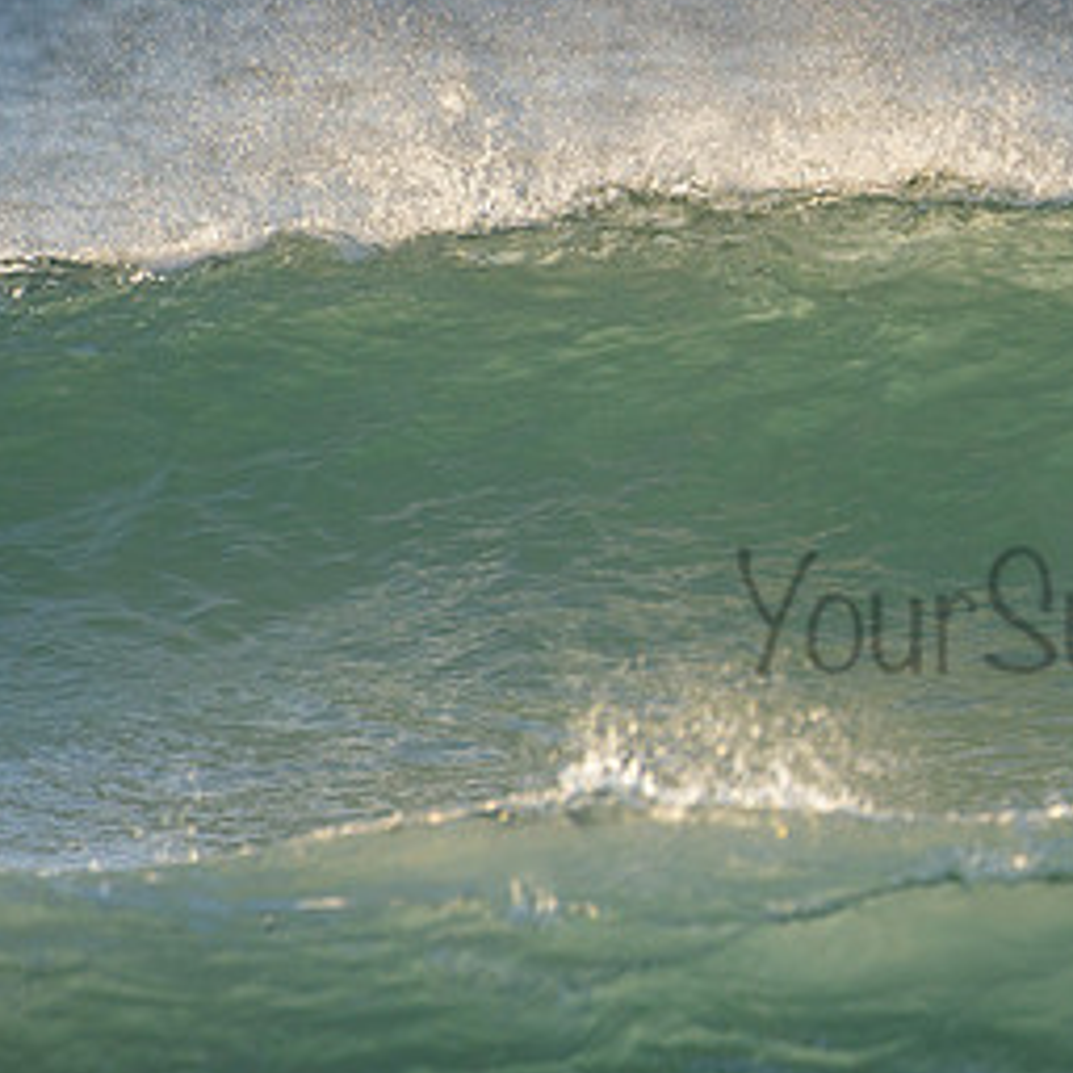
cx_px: 1433
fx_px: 41487
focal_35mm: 1183
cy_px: 417
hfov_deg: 1.5
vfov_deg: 1.5
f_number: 5.6
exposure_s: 1/2000
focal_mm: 500
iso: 360
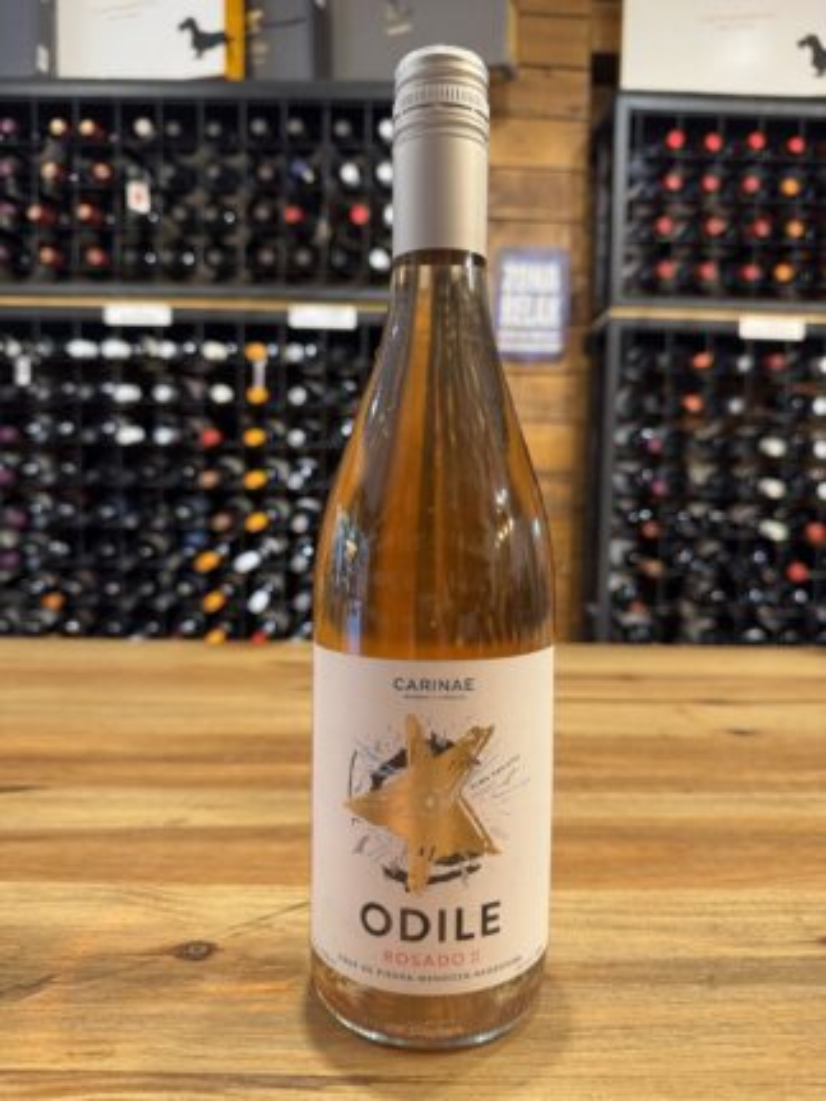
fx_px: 764
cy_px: 550
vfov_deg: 71.6
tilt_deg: -5.2
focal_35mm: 24
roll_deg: -0.7
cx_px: 413
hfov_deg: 56.8
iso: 250
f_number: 1.78
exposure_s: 1/50
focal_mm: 6.76
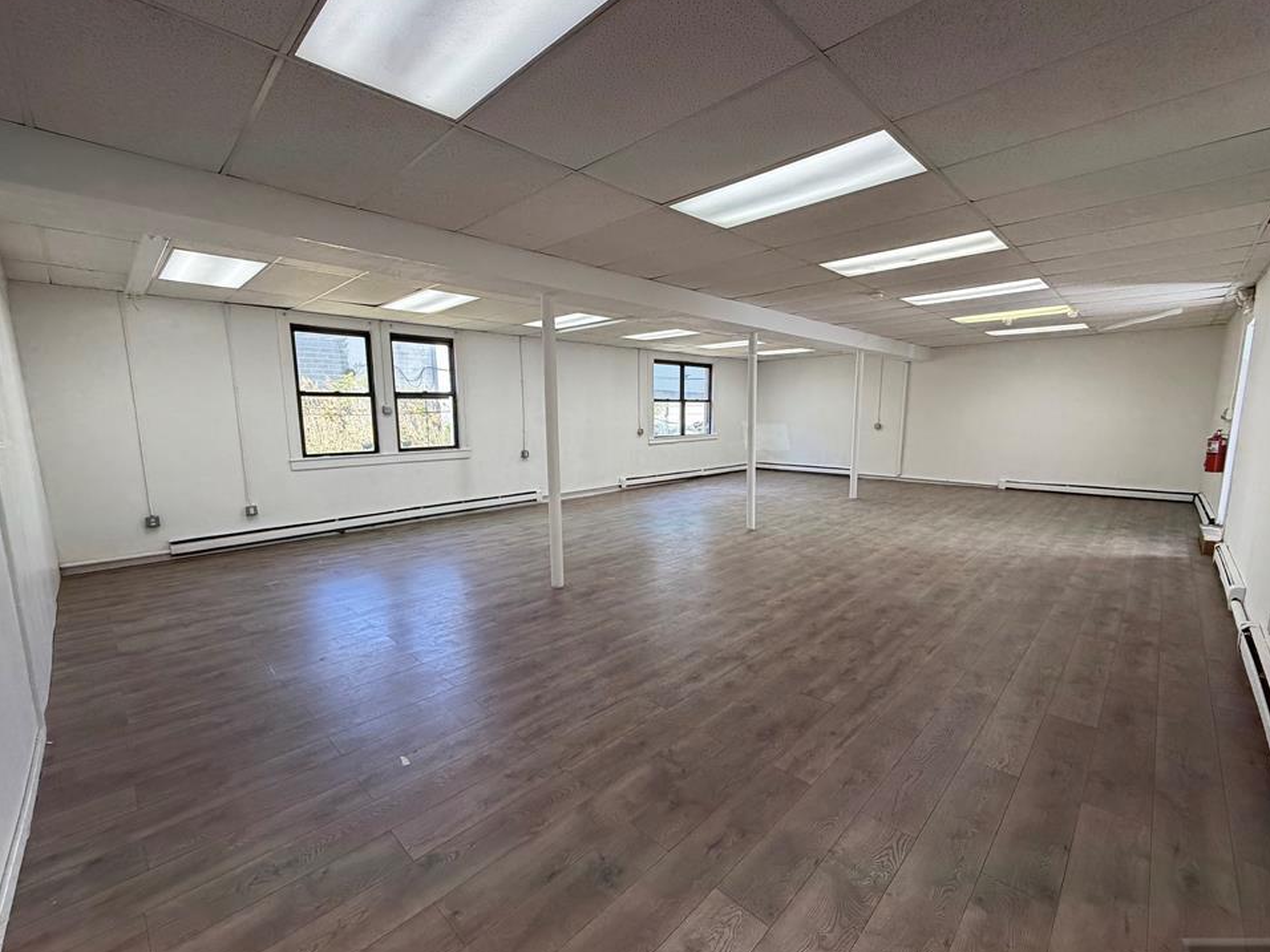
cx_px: 636
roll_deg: +0.8
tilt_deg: -8.5
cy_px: 493
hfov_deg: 98.2
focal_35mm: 15
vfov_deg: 81.7
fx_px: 550
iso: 100
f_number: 2.2
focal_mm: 2.22
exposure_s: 1/120
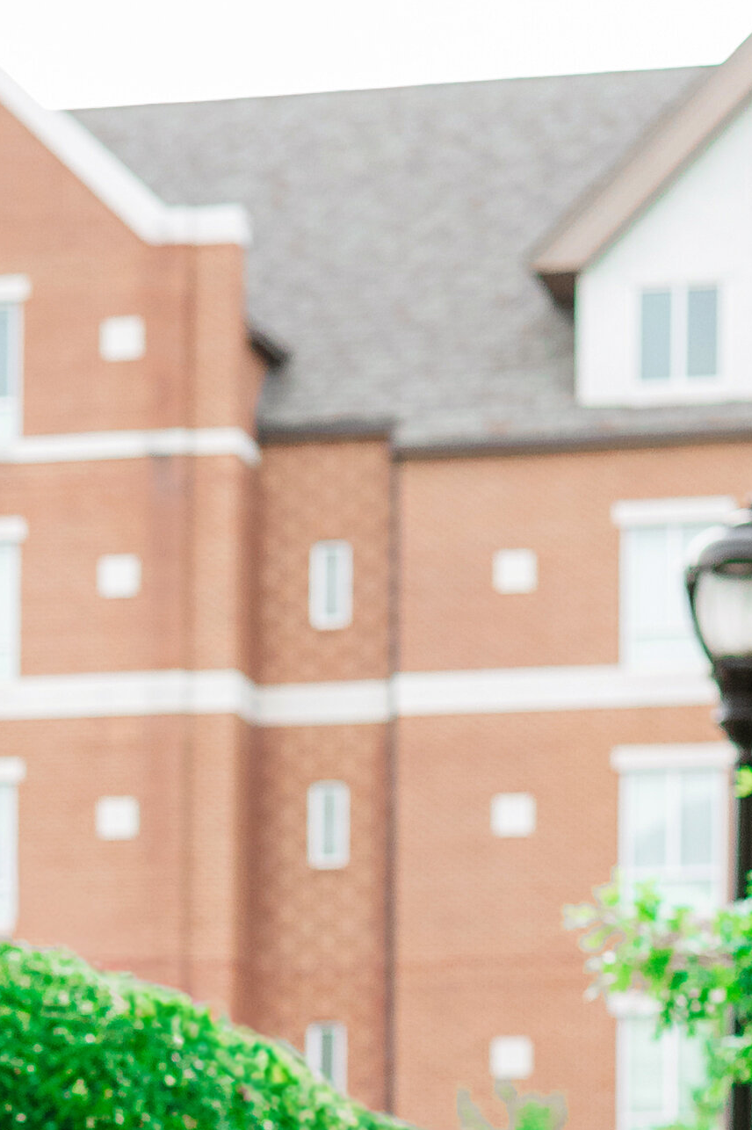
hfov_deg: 7.3
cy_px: 1665
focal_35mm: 187
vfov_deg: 10.6
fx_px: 5865
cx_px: -221
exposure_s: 1/320
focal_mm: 50
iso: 1250
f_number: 4.5
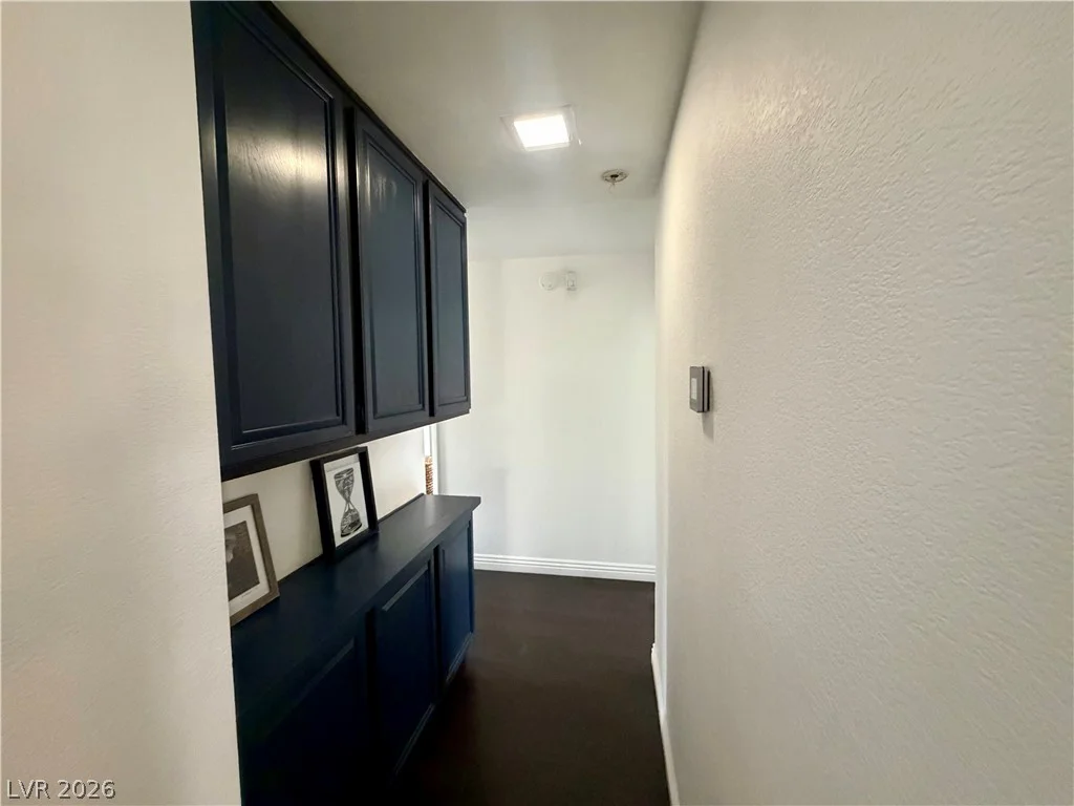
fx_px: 434
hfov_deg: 102.1
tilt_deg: -3.8
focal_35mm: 14
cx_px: 537
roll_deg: +0.5
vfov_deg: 85.7
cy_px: 403
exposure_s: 1/60
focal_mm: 2.22
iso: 1250
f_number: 2.2
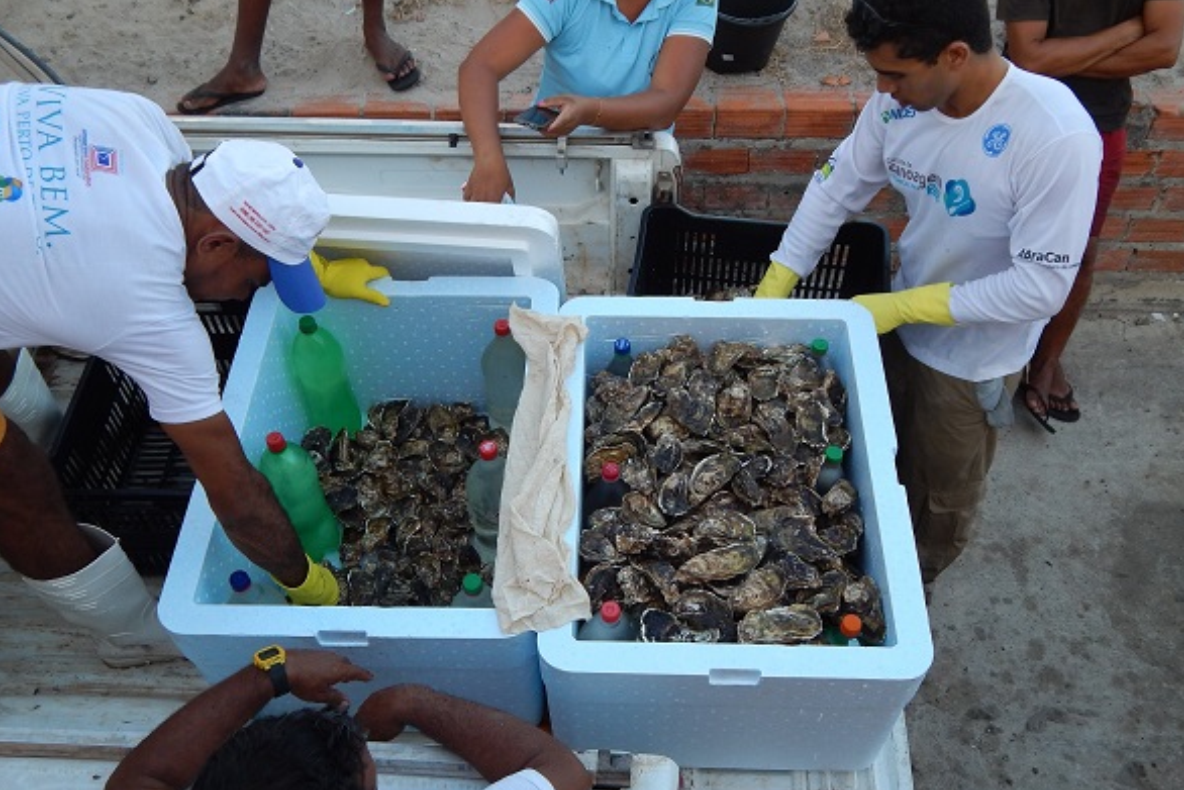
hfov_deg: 57.2
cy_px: 442
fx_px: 1086
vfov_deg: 39.9
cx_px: 586
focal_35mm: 33
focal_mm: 5.6
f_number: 3.2
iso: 125
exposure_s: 1/250
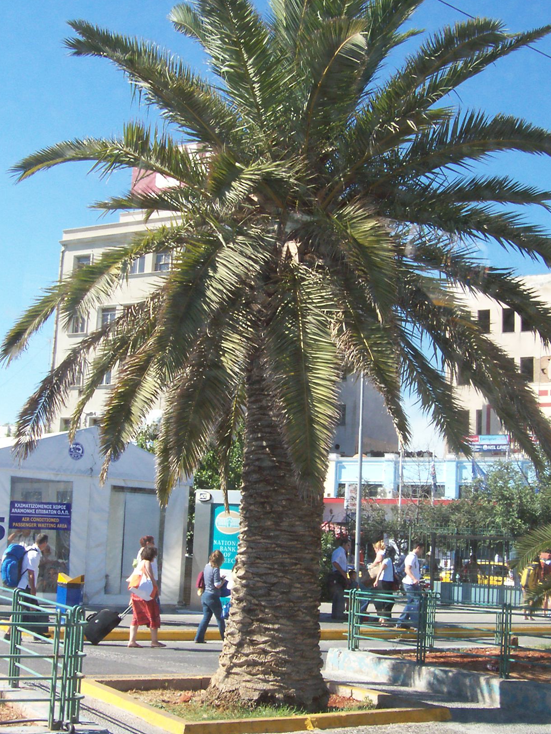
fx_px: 1019
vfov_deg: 39.6
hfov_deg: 30.3
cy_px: 390
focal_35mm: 48
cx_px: 274
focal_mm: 5.6
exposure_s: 1/225
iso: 80
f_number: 5.1
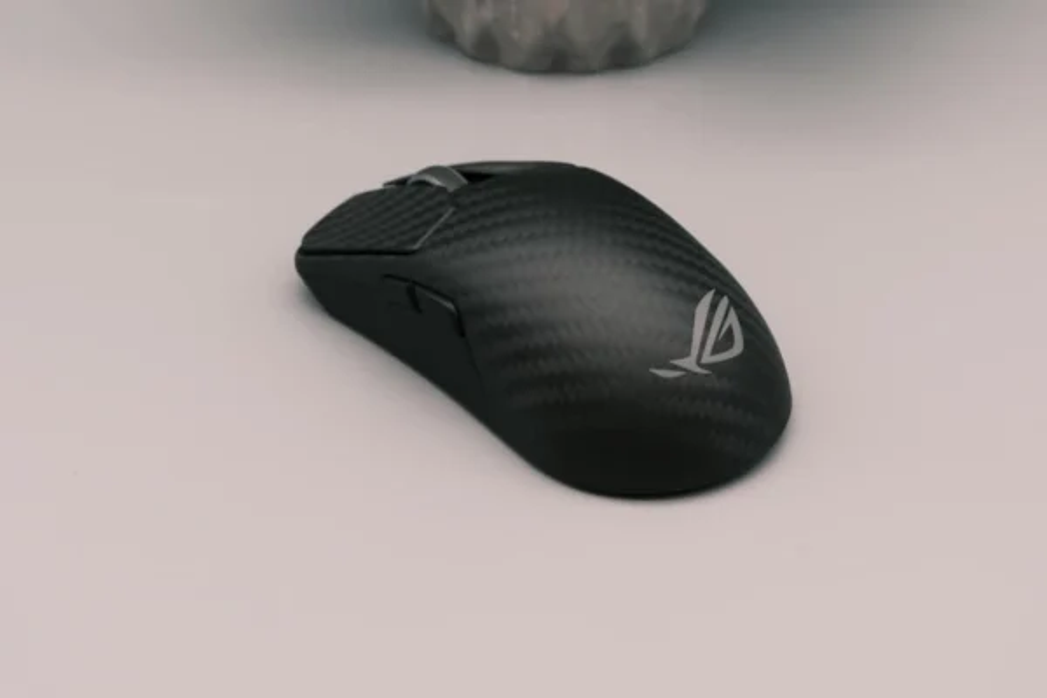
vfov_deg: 22.3
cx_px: 524
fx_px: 1774
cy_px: 349
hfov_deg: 32.9
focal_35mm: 61
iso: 640
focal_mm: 40.8
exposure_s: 1/120
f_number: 8
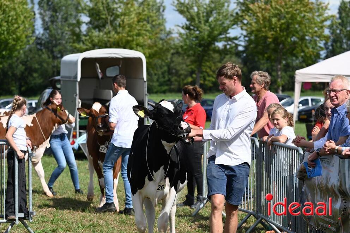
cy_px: 116
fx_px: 1408
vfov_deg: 9.4
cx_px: 175
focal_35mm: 145
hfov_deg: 14.2
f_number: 6.3
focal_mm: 145
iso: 500
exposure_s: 1/2500
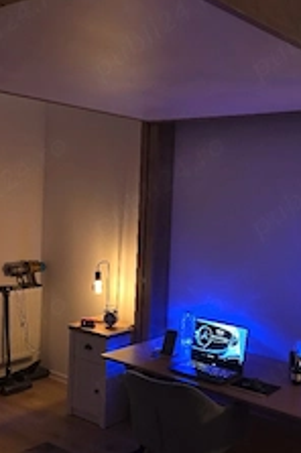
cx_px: 199
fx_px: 541
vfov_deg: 45.5
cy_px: 211
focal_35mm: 43
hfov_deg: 30.9
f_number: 1.7
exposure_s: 1/101
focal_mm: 6.3
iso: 640
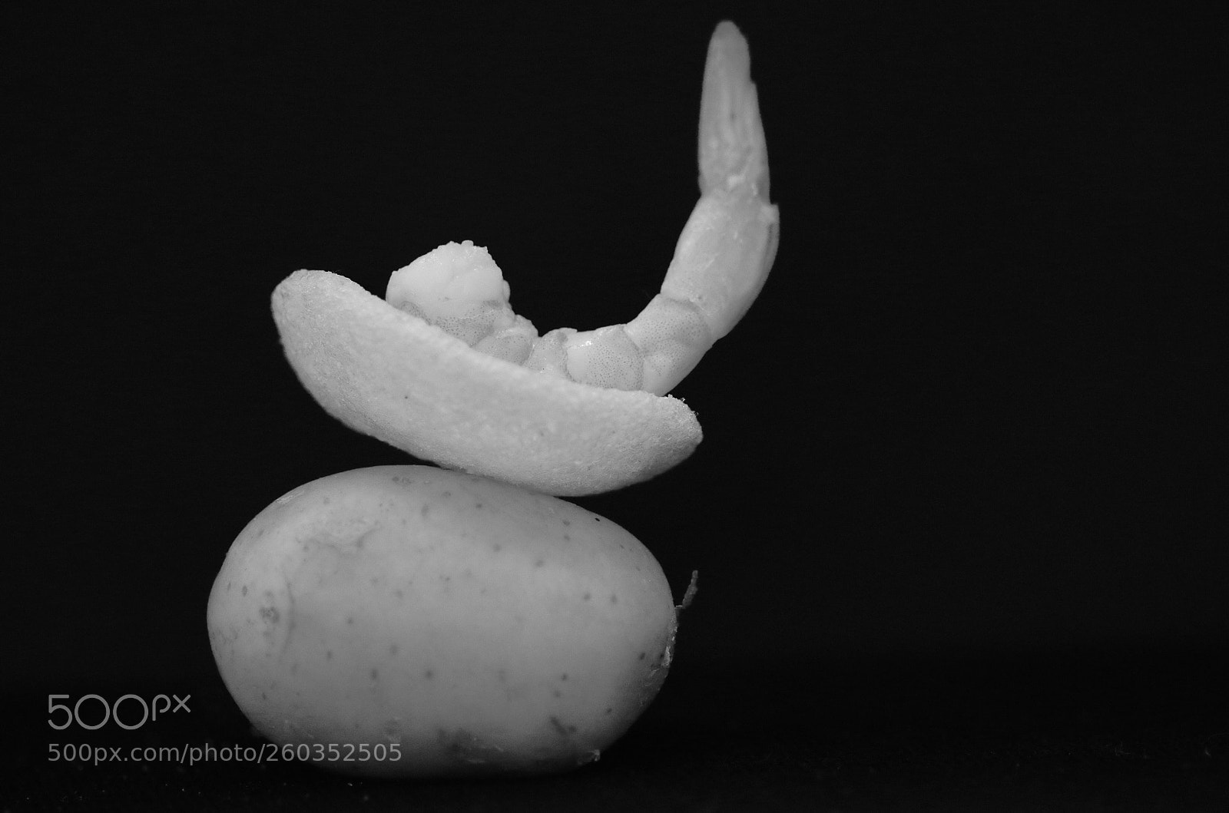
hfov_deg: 13.7
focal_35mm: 150
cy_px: 406
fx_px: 5109
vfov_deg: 9.1
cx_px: 614
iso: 1600
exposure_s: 1/250
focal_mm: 100
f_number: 2.8
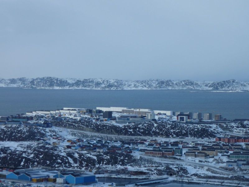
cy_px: 94
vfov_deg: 10.1
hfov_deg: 13.4
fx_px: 1057
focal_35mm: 147
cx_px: 124
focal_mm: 24.1
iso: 80
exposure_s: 1/500
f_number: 5
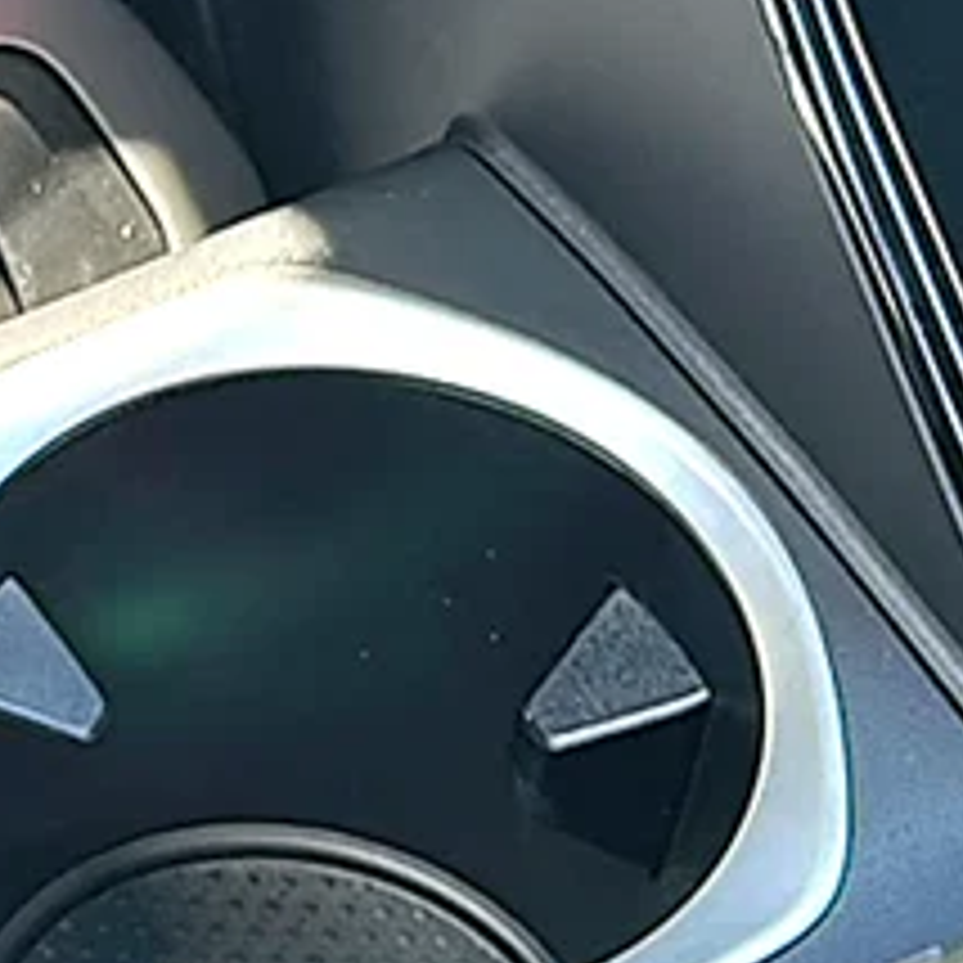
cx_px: -180
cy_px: 592
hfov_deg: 12.8
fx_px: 4186
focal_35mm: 133
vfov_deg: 13.1
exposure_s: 1/122
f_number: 1.78
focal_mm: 6.86
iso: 100
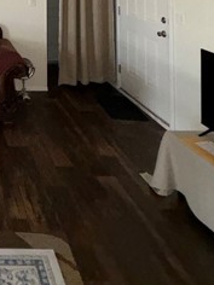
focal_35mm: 38
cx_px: -53
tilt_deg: +1.9
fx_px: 313
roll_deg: -1.2
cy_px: -46
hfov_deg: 30.8
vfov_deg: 38.3
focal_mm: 2.22
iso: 320
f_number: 2.2
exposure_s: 1/60
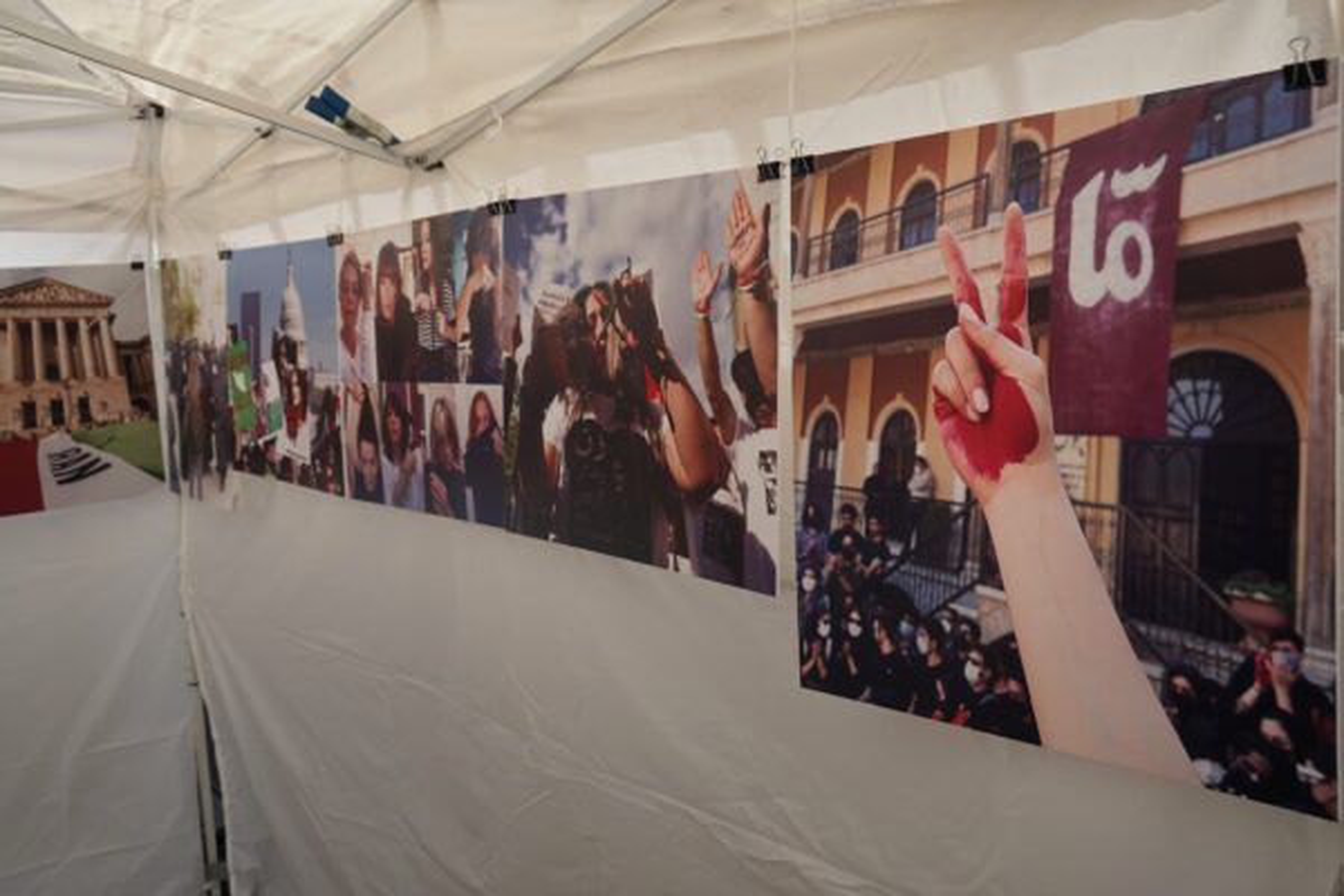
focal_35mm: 31
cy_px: 448
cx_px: 672
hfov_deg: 60.3
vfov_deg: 42.3
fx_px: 1157
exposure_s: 1/400
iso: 100
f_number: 5.6
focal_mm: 21
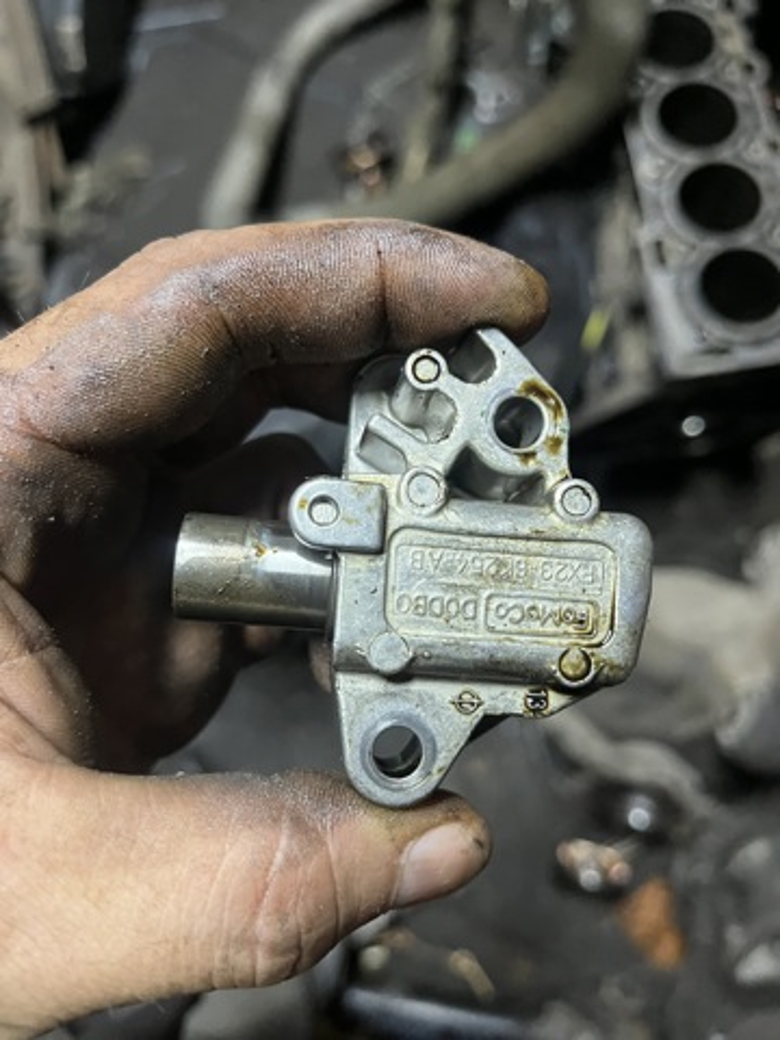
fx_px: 781
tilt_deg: -74.3
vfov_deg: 67.3
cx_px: 390
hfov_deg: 53.1
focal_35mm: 26
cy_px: 520
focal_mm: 5.1
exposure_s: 1/48
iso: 500
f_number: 1.6
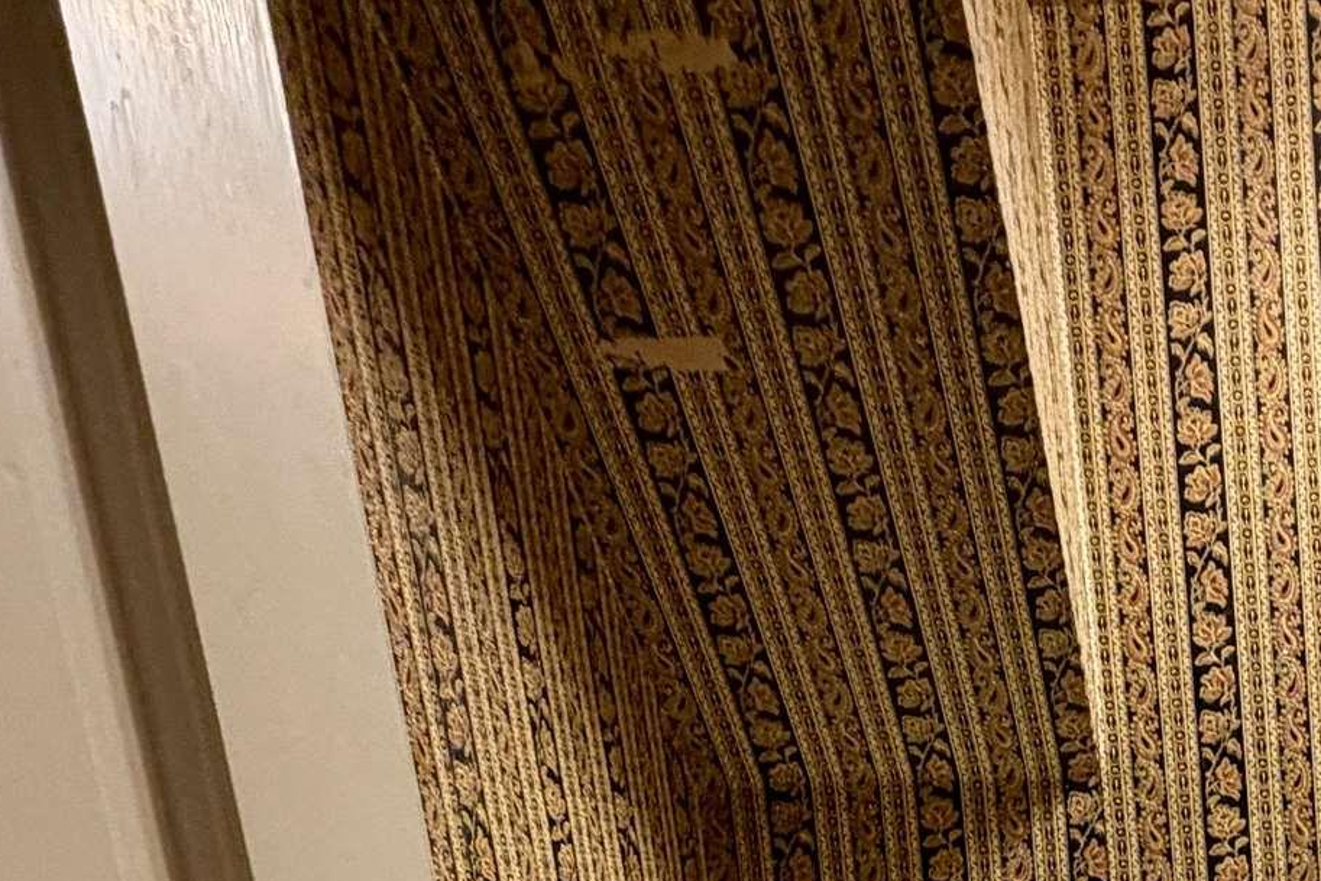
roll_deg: +4.1
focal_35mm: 49
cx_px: 1414
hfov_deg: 35.2
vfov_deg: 21.9
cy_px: 1387
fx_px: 1798
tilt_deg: -16.9
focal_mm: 2.22
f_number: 2.2
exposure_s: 1/60
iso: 320
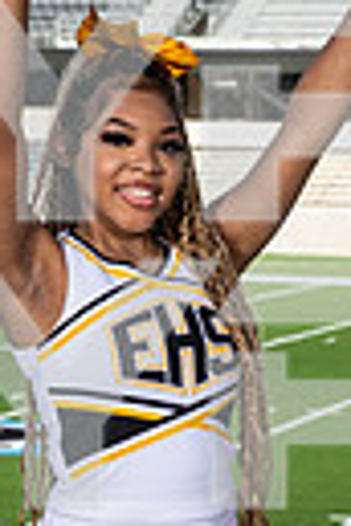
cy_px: 387
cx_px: 163
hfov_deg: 7.8
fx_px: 2559
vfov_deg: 11.7
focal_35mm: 175
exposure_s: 1/320
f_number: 7.1
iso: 100
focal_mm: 50
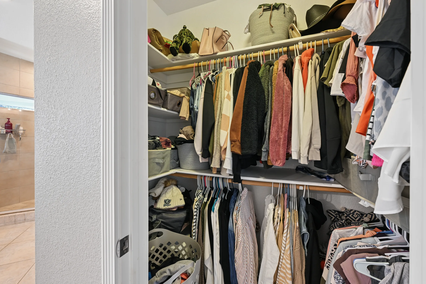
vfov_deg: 81.2
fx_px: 166
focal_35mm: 14
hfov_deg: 104.3
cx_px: 213
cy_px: 142
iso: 400
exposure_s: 1/2.5
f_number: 8
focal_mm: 14
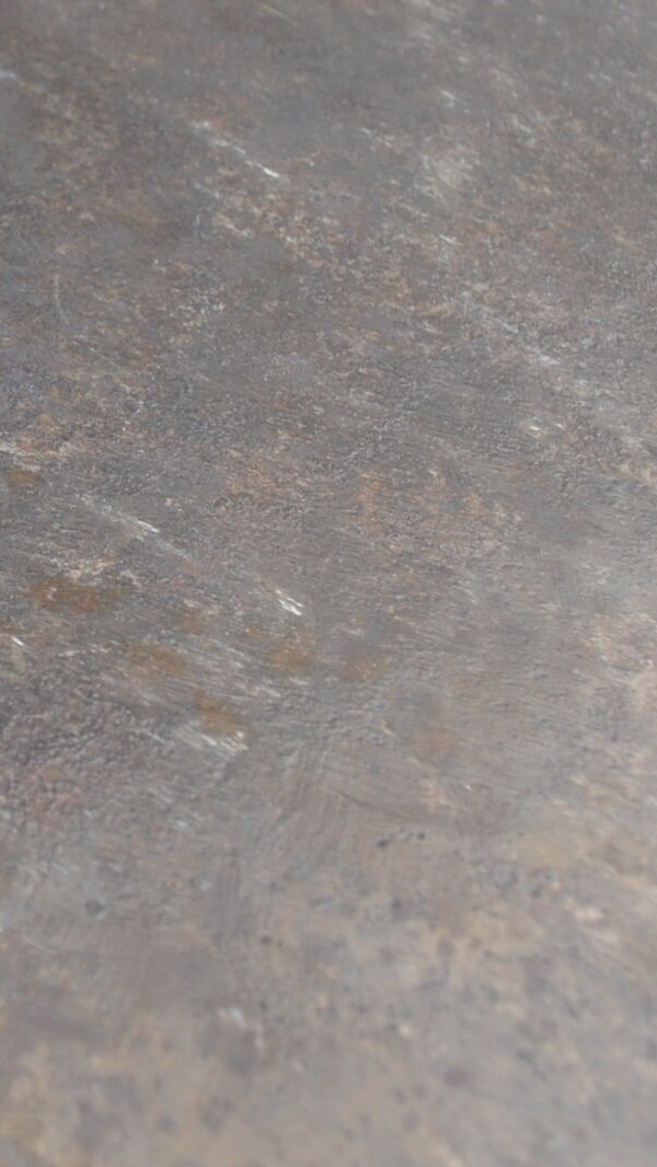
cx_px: -308
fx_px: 2384
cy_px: 289
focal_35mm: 77
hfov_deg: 14.7
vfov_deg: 27.1
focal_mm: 18
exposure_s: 1/125
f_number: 5.6
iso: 180
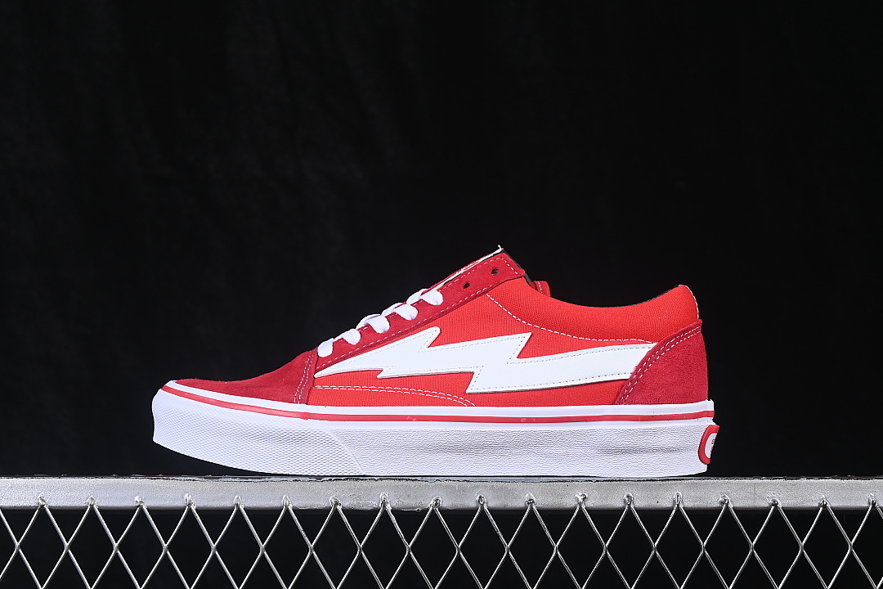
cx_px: 442
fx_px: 1839
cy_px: 294
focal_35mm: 75
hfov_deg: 27.0
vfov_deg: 18.2
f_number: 8
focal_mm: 50
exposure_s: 1/80
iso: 160
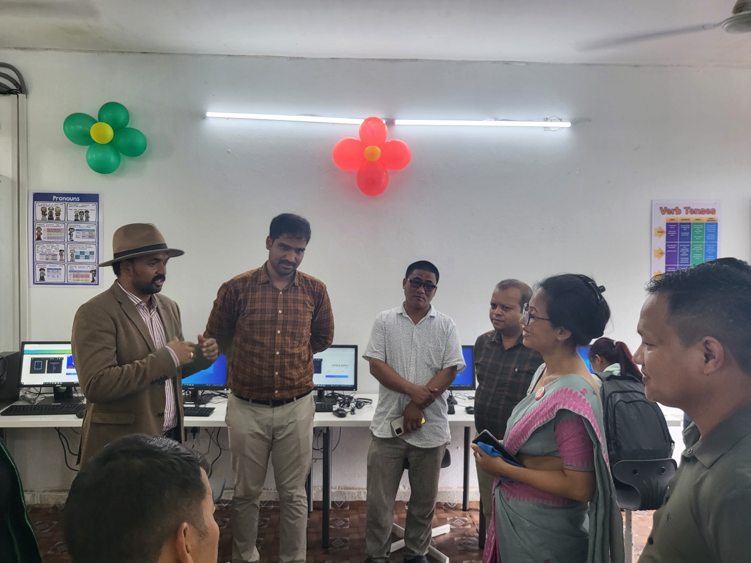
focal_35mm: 26
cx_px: 376
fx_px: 564
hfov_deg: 67.3
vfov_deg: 53.1
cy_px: 282
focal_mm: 4.25
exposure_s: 1/100
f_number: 1.8
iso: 160
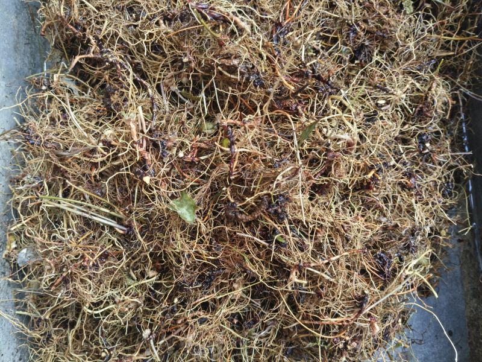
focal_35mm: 26
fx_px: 362
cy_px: 181
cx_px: 241
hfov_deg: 67.3
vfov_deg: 53.1
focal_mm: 4.84
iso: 145
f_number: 1.79
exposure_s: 1/100
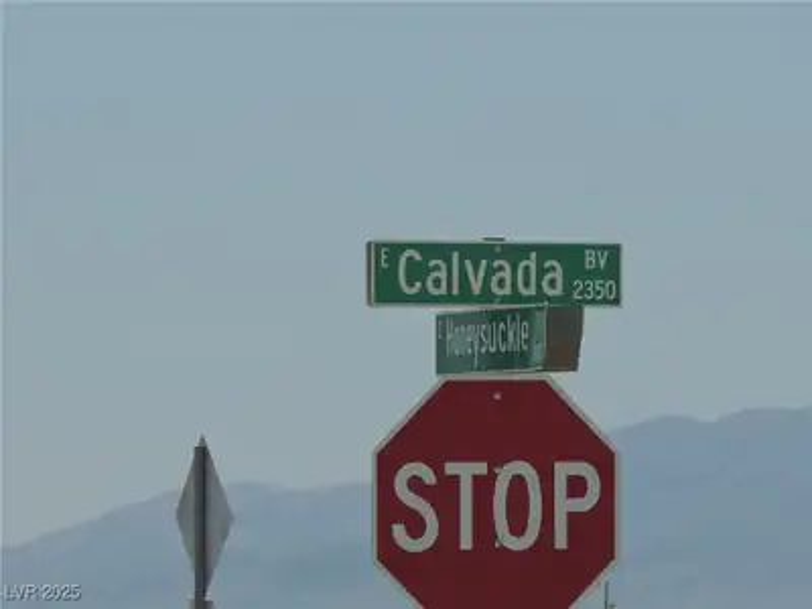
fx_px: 5864
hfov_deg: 7.9
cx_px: 406
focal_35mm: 250
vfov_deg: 5.9
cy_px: 304
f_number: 4.7
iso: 100
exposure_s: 1/1250
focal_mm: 44.5
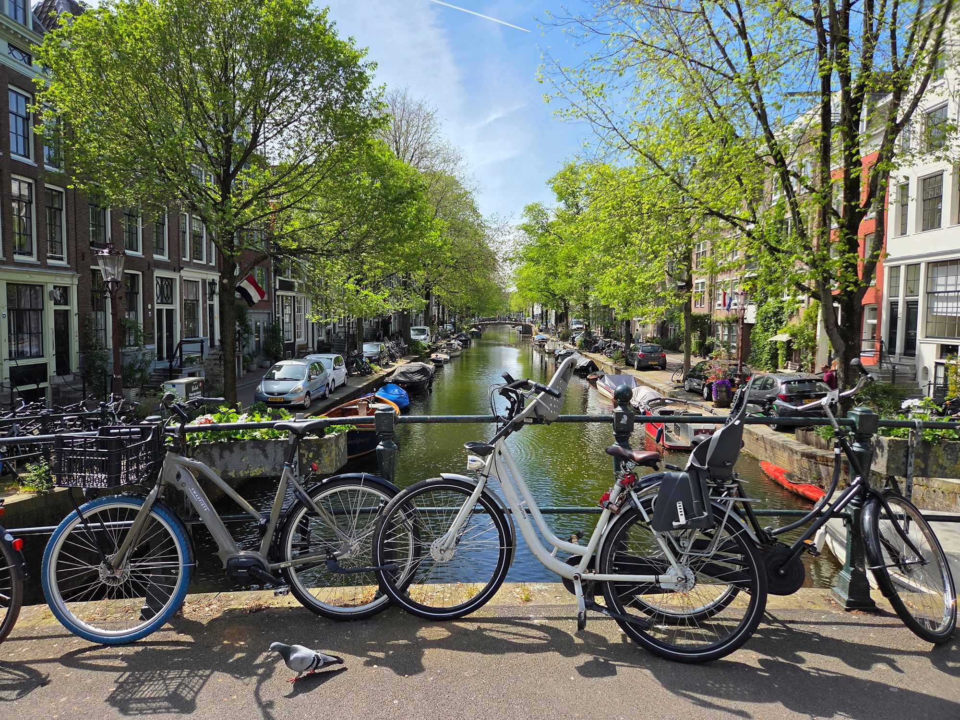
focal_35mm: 23
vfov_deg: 58.9
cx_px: 480
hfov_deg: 73.9
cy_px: 360
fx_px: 638
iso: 80
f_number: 1.8
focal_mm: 5.4
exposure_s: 1/3598
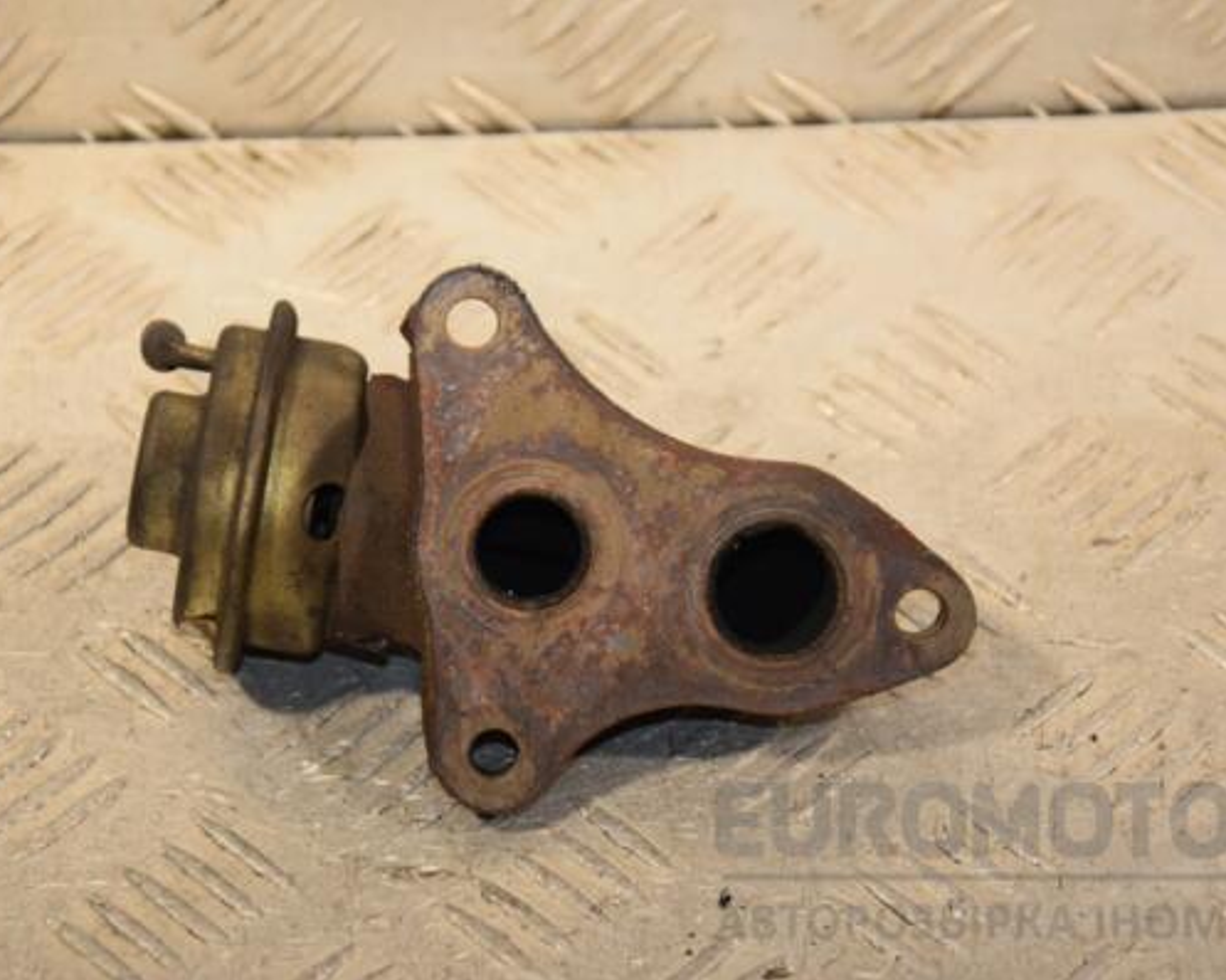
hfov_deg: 13.3
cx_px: 669
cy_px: 491
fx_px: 5243
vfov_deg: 10.7
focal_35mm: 145
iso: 800
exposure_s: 1/200
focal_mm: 85
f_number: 5.6
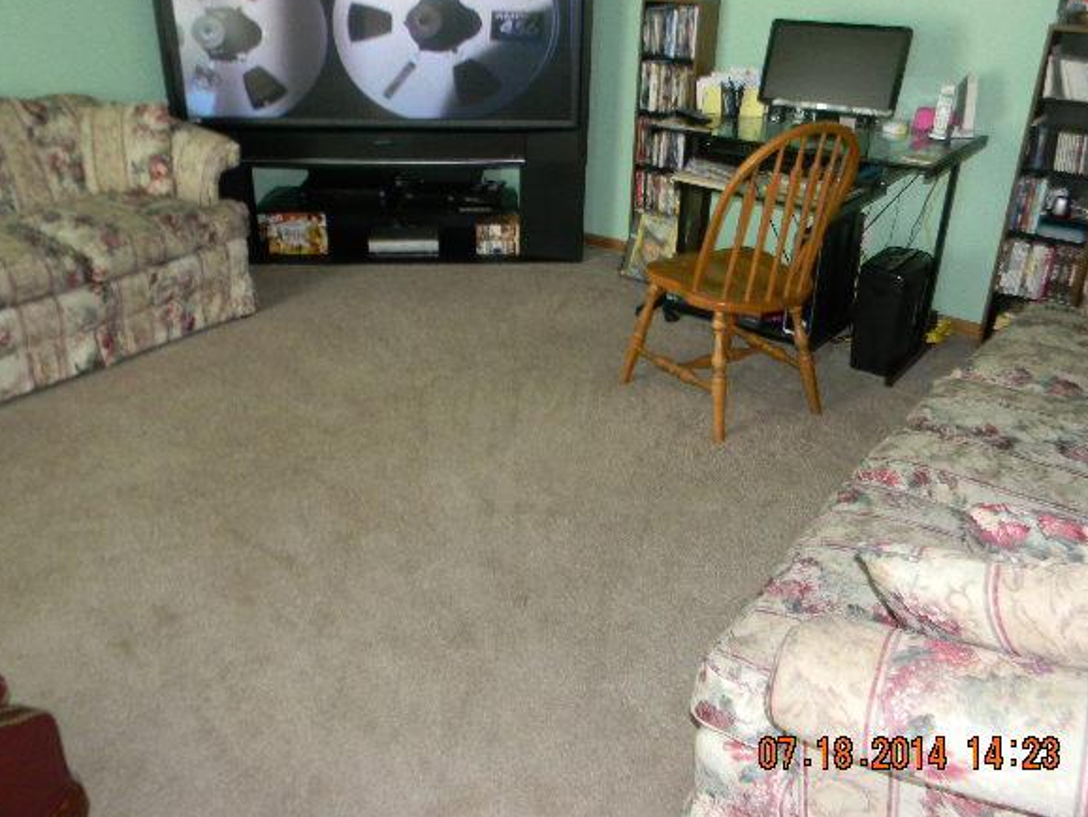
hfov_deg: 58.3
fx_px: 975
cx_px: 529
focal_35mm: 31
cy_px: 395
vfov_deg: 45.5
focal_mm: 5
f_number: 3.5
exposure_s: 1/26
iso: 200
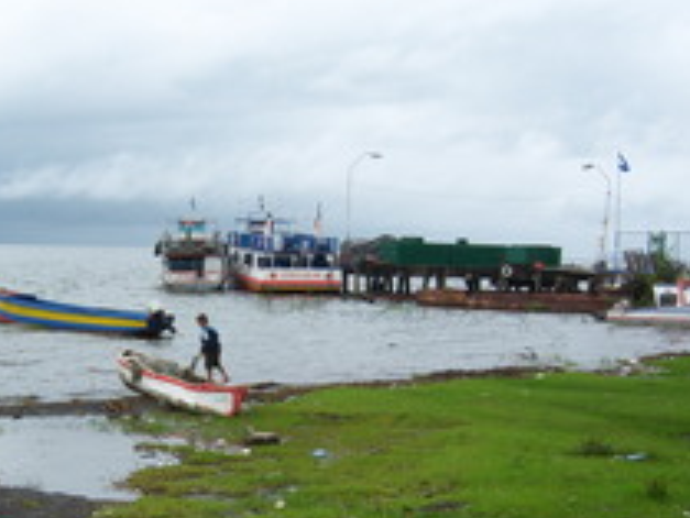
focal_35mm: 63
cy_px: 436
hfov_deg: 30.4
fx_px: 1256
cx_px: 203
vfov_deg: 22.9
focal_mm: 7.5
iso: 80
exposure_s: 1/400
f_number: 4.8
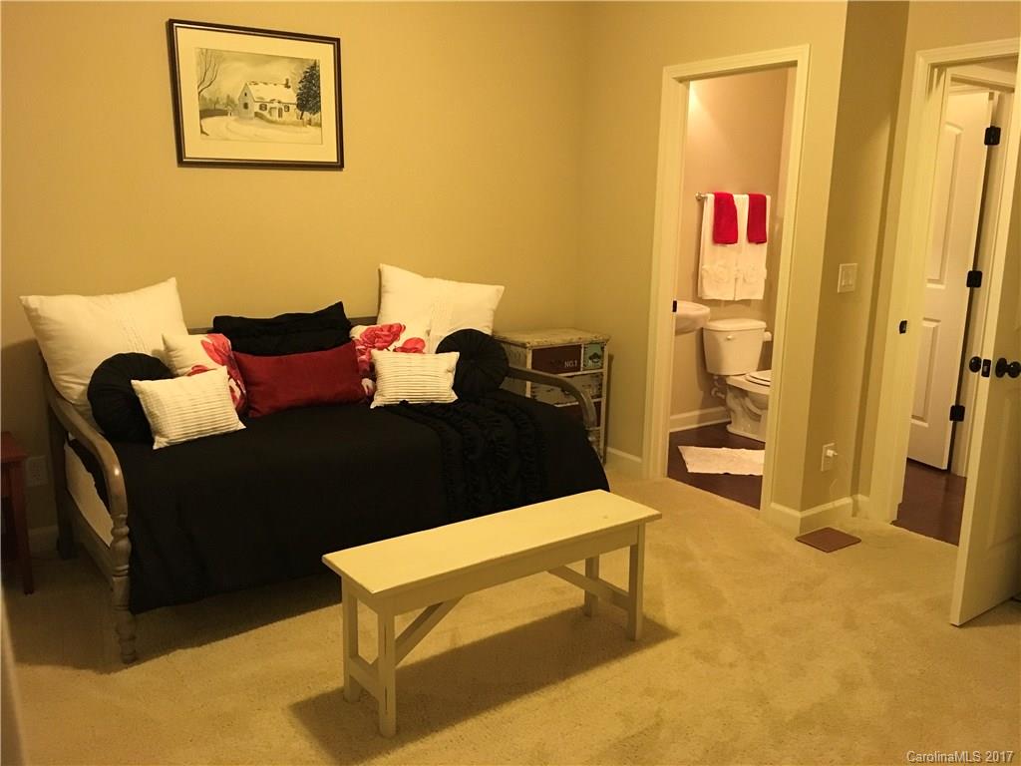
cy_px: 383
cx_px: 510
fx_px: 855
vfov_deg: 48.2
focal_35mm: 29
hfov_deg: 61.7
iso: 320
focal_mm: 4.15
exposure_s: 1/15
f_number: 2.2
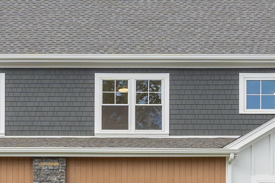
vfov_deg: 12.5
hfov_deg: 18.5
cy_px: 146
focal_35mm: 109
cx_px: 43
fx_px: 832
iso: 125
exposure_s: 1/125
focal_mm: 22
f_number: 8
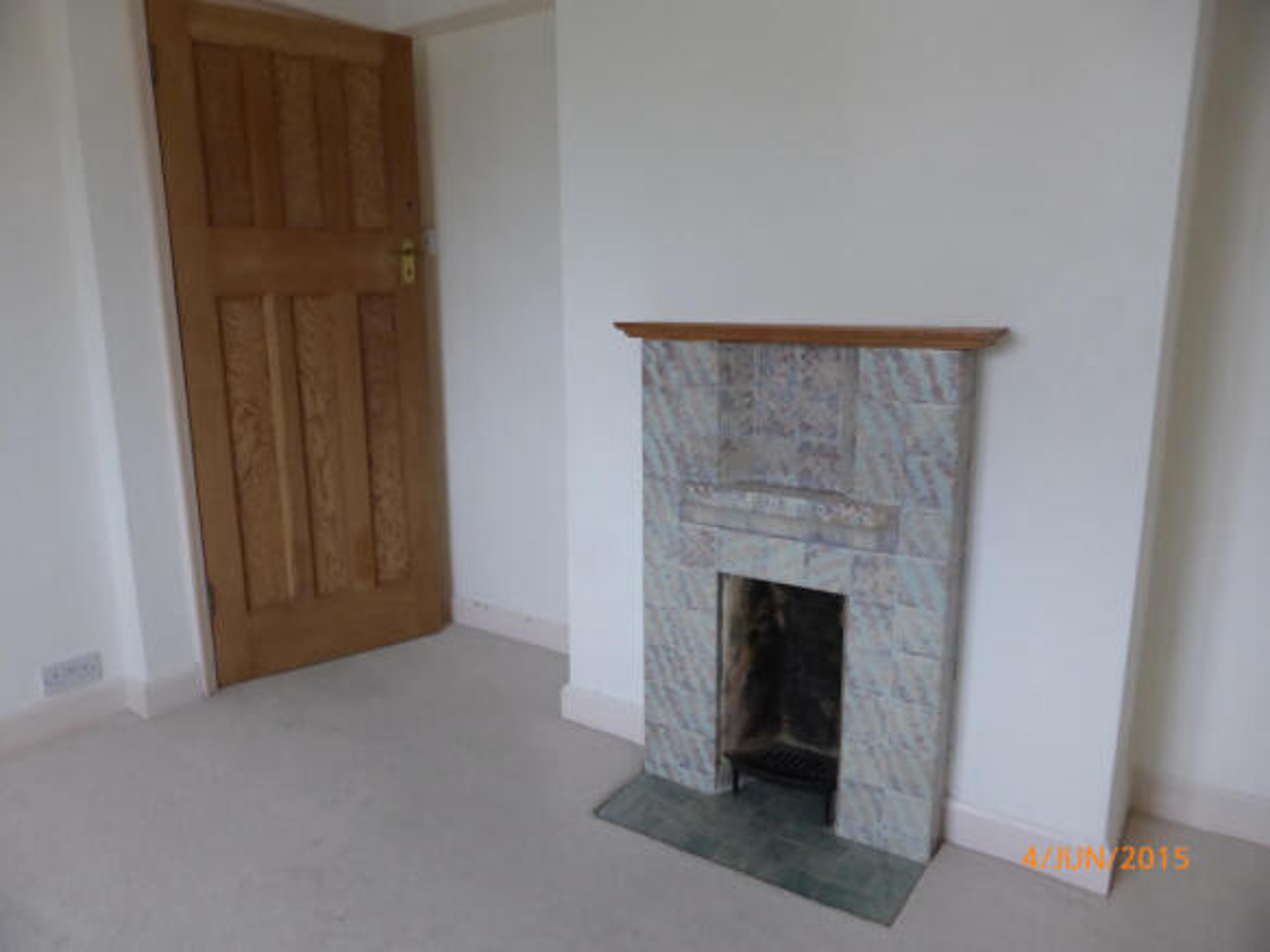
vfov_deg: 56.8
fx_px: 880
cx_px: 635
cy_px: 476
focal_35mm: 24
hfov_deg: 71.6
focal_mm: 4.3
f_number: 3.3
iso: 250
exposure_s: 1/60
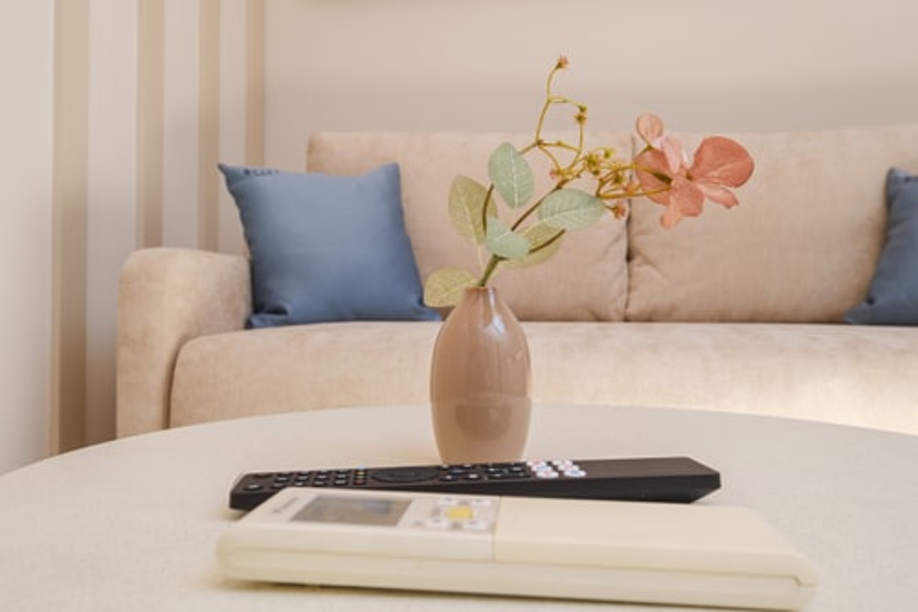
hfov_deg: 61.9
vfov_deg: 43.6
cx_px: 459
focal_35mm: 30
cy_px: 306
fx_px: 765
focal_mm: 20
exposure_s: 1/100
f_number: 7.1
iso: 320
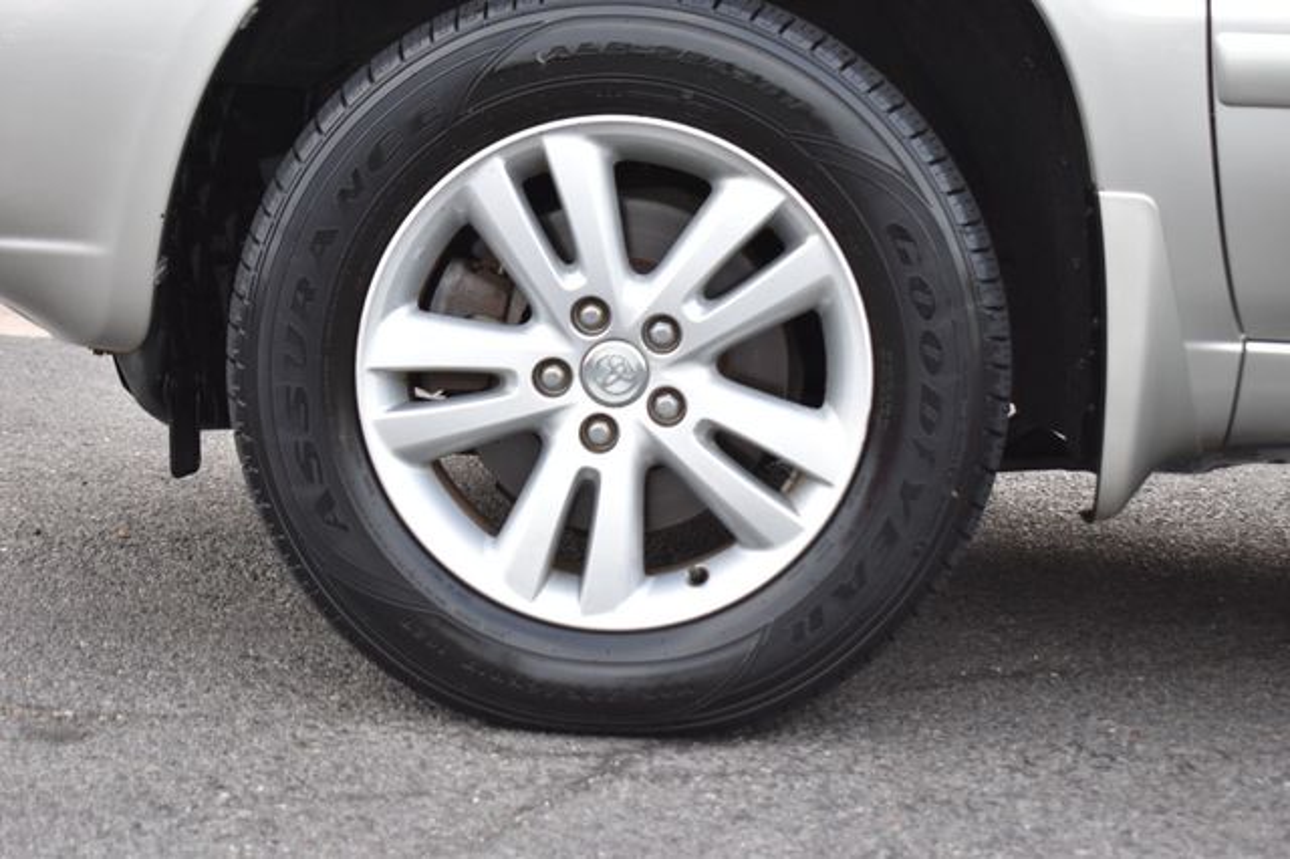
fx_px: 2471
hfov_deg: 29.3
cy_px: 430
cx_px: 645
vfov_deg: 19.7
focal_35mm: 69
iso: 400
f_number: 5.6
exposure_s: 1/125
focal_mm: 46
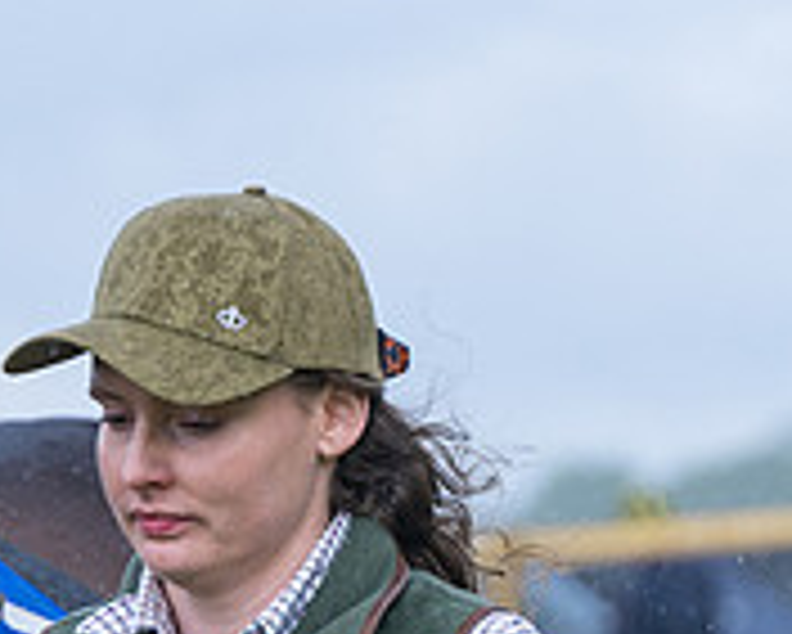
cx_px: -47
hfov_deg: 3.4
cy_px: 634
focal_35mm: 567
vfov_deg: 2.7
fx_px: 13298
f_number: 4
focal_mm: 120
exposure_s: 1/2000
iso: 400
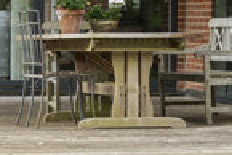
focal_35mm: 306
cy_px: 5
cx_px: 149
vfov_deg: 4.5
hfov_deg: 6.7
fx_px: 1974
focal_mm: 74
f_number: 8
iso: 250
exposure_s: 1/80
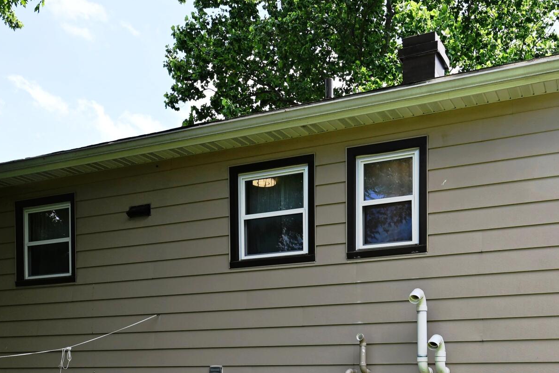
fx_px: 621
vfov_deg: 30.9
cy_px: 374
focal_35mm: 40
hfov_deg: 47.9
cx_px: 358
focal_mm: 16
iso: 100
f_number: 6.3
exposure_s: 1/160
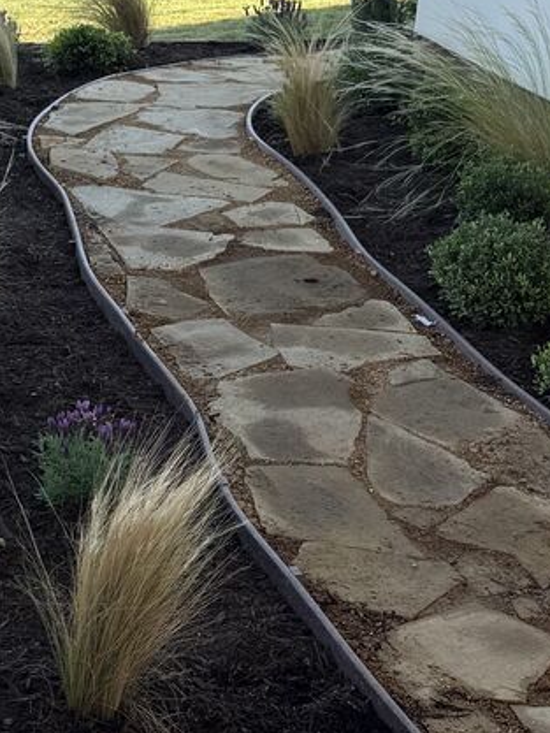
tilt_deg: -18.6
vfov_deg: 21.2
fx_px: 1948
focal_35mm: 92
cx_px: 83
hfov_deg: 15.9
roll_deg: -4.9
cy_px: 257
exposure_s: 1/1812
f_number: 1.78
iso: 100
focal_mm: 6.76
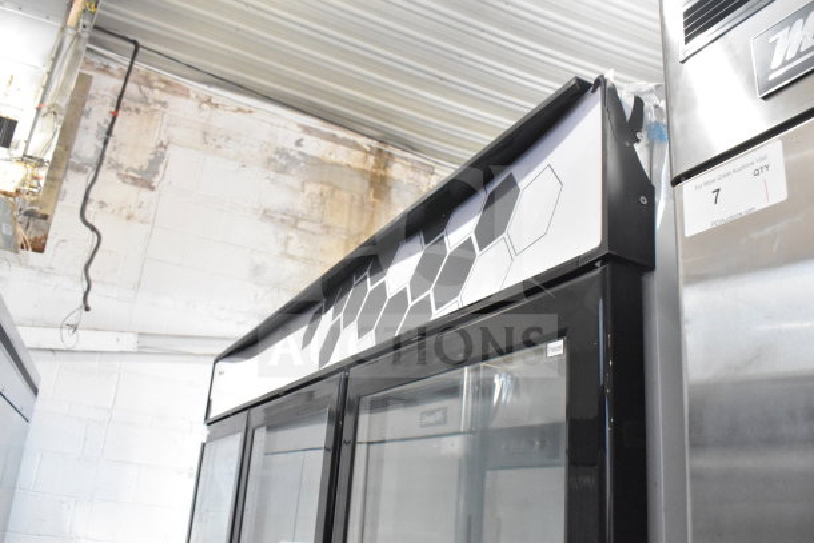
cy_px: 272
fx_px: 678
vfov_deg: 43.6
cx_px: 407
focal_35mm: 30
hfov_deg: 61.9
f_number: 8
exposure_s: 1/250
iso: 6400
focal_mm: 20
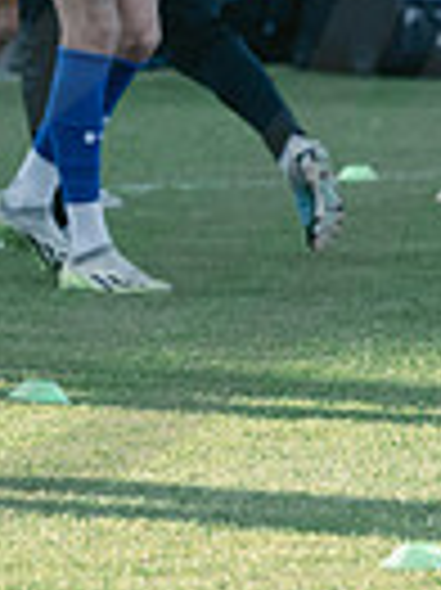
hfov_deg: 2.2
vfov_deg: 3.0
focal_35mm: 661
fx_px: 11246
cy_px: -236
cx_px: -248
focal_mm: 155
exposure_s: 1/1600
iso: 1250
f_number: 4
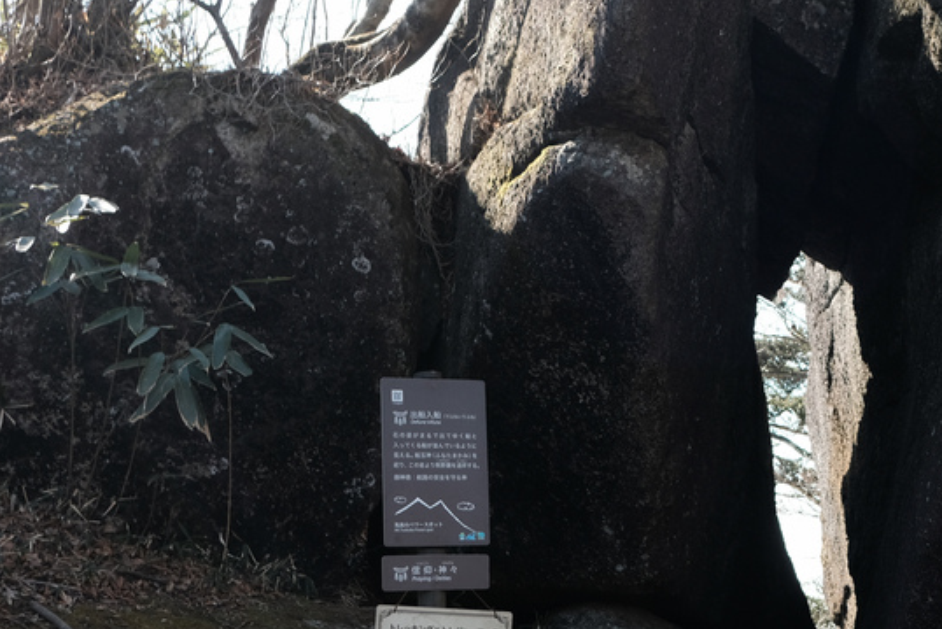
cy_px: 316
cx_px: 788
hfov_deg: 30.0
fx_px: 1701
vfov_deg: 20.9
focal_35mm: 65
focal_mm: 23
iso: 200
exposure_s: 1/240
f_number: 3.6
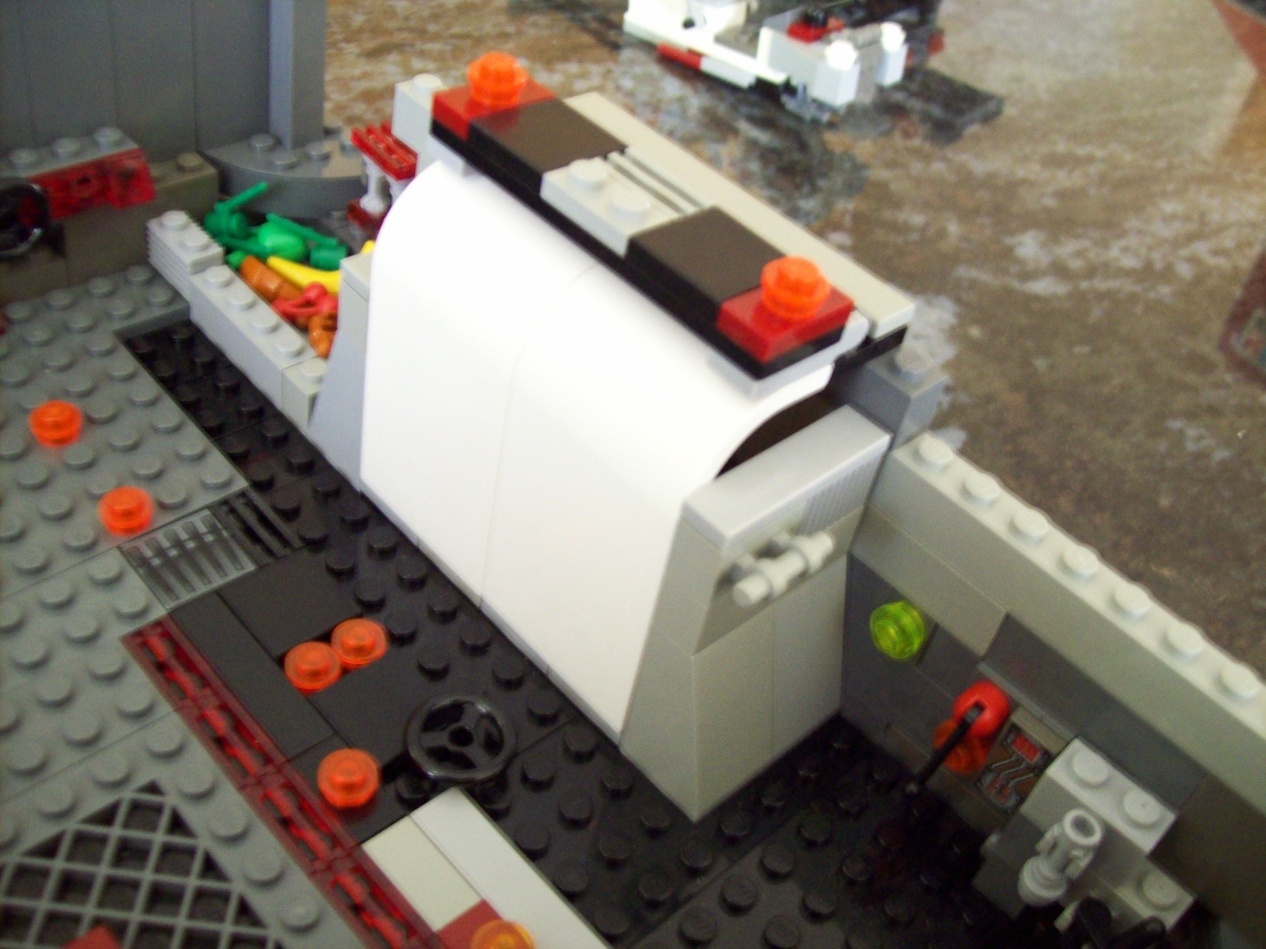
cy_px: 474
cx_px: 633
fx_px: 1316
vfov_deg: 39.6
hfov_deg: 51.4
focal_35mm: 36
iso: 200
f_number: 2.7
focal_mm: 6
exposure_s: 1/2
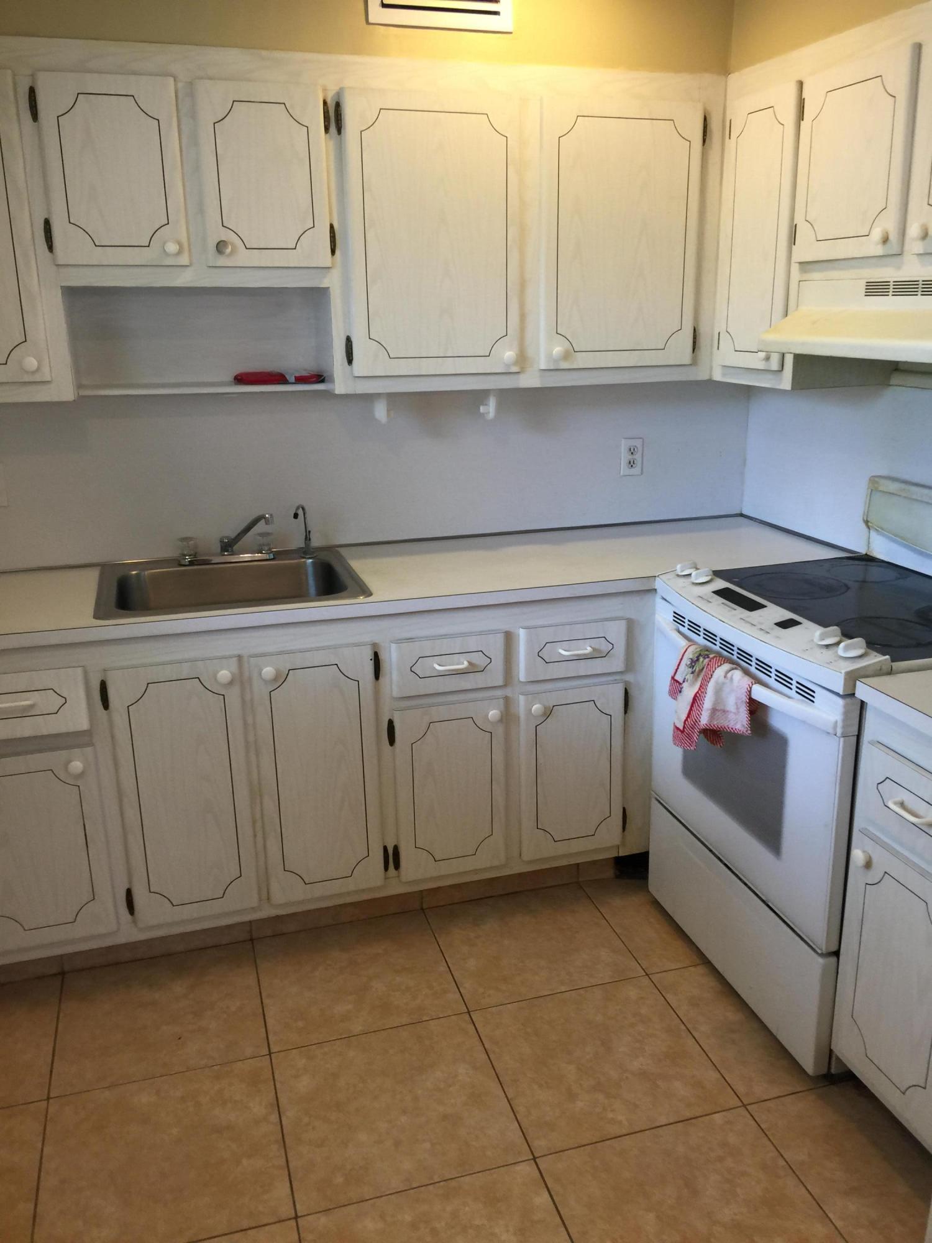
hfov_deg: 48.2
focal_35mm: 29
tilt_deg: -14.0
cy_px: 622
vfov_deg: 61.7
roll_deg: +2.0
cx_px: 466
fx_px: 1041
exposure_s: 1/15
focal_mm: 4.15
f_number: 2.2
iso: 32
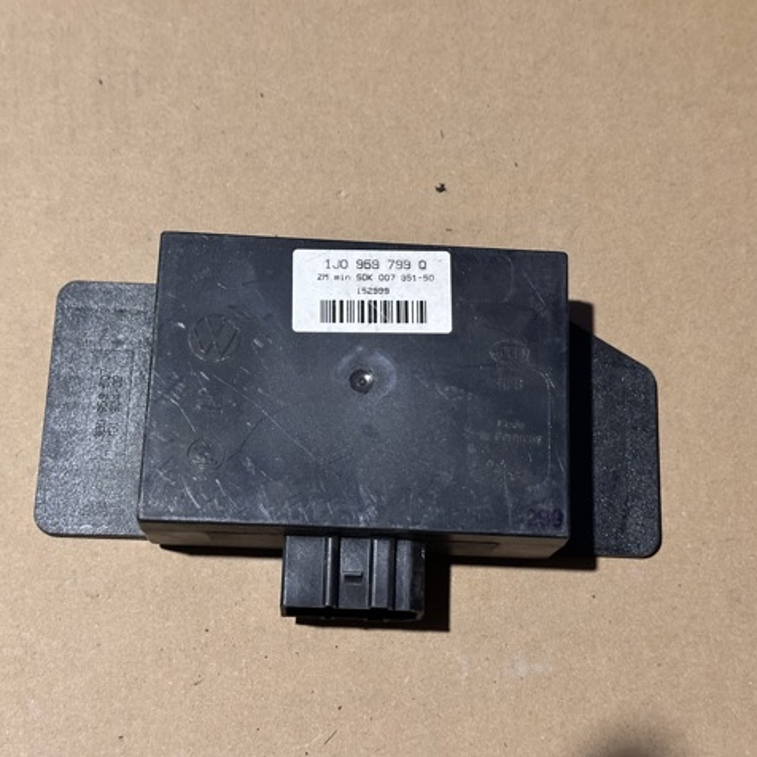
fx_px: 1410
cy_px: 378
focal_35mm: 57
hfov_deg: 30.0
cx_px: 394
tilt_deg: -73.1
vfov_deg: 30.0
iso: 500
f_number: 1.78
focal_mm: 6.86
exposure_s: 1/31
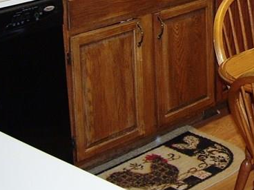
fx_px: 756
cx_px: 311
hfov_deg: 18.1
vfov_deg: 13.7
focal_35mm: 103
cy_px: -67
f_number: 2.7
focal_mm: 6
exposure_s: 1/60
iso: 125
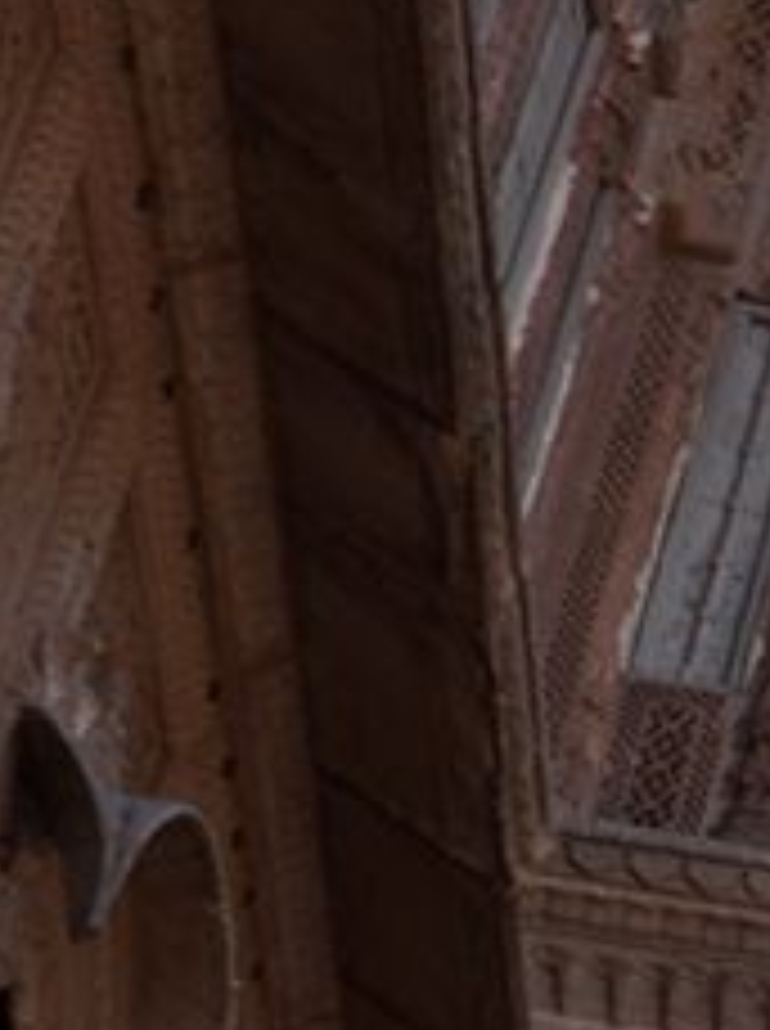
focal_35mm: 202
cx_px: 3985
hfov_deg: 5.4
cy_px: 1822
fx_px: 6008
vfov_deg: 9.4
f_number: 13
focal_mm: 24
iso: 100
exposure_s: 1/100
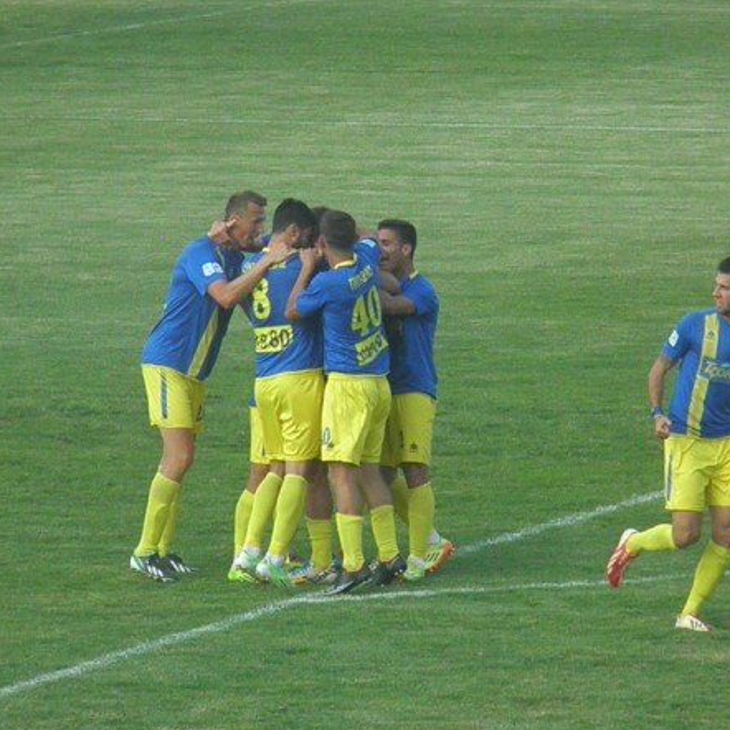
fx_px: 14649
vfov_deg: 2.9
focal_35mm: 614
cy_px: 381
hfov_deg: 2.9
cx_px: 277
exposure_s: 1/1000
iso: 500
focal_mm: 83.4
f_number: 5.8
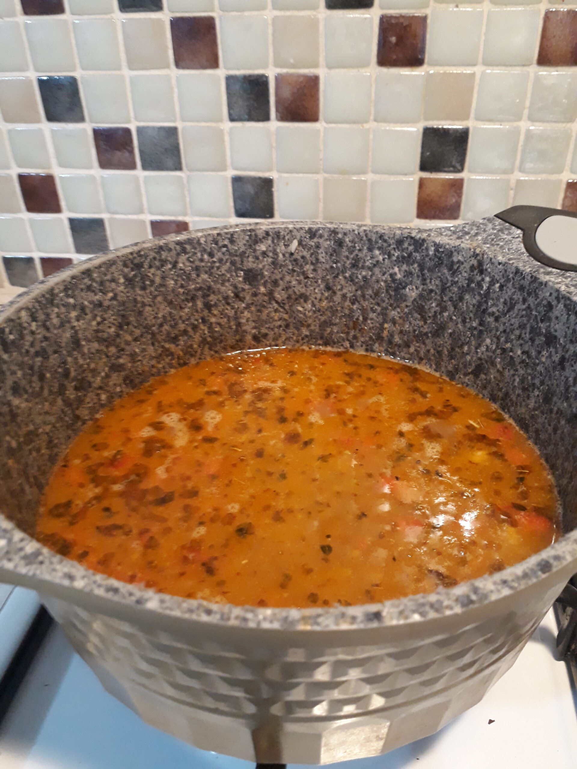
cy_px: 384
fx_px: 600
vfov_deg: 65.3
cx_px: 288
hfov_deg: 51.4
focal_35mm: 27
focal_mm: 3.6
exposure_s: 1/17
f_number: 1.9
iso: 320
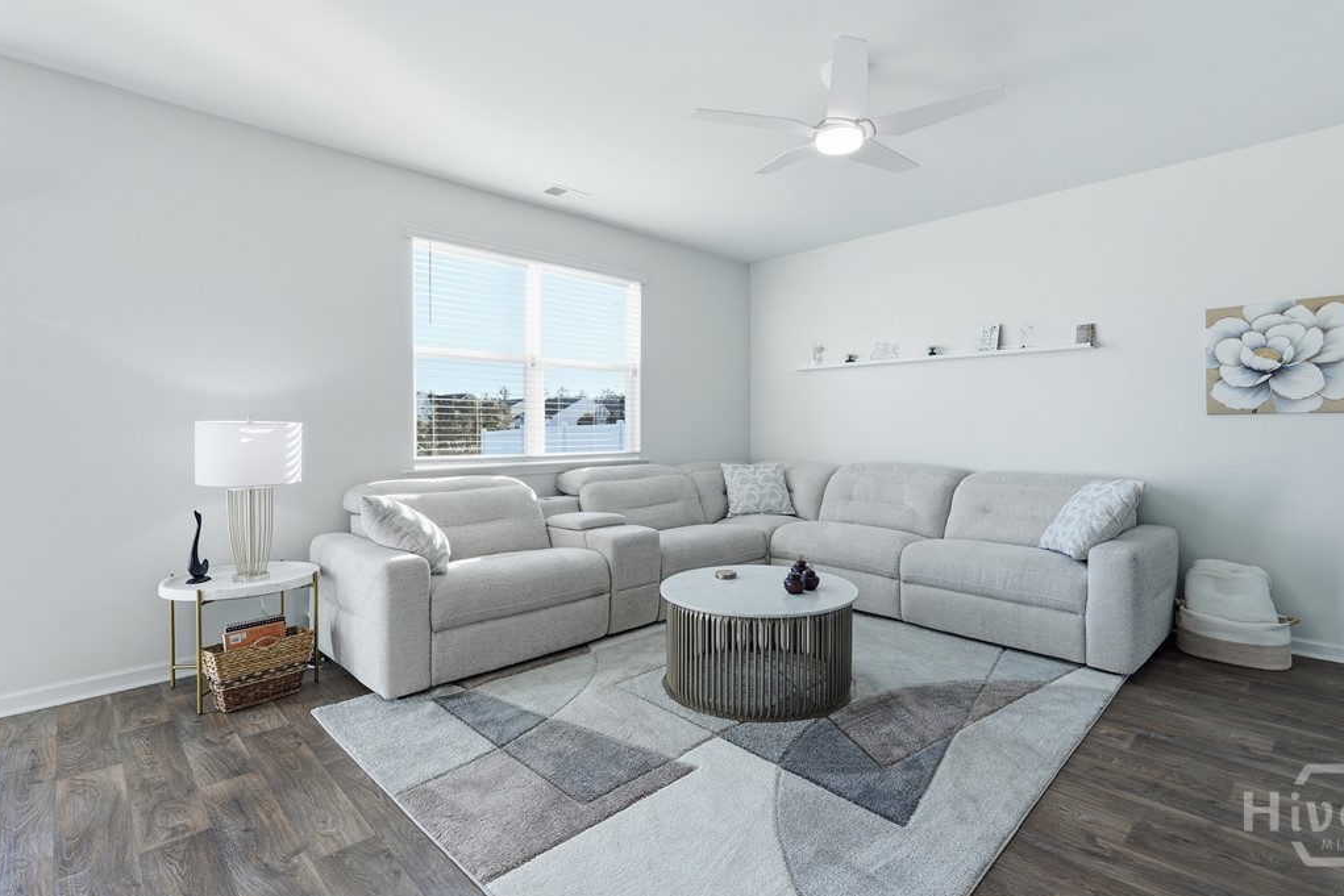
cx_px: 700
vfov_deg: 70.4
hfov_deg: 93.2
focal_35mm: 17
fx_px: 635
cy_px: 434
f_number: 9
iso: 320
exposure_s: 1/125
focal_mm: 16
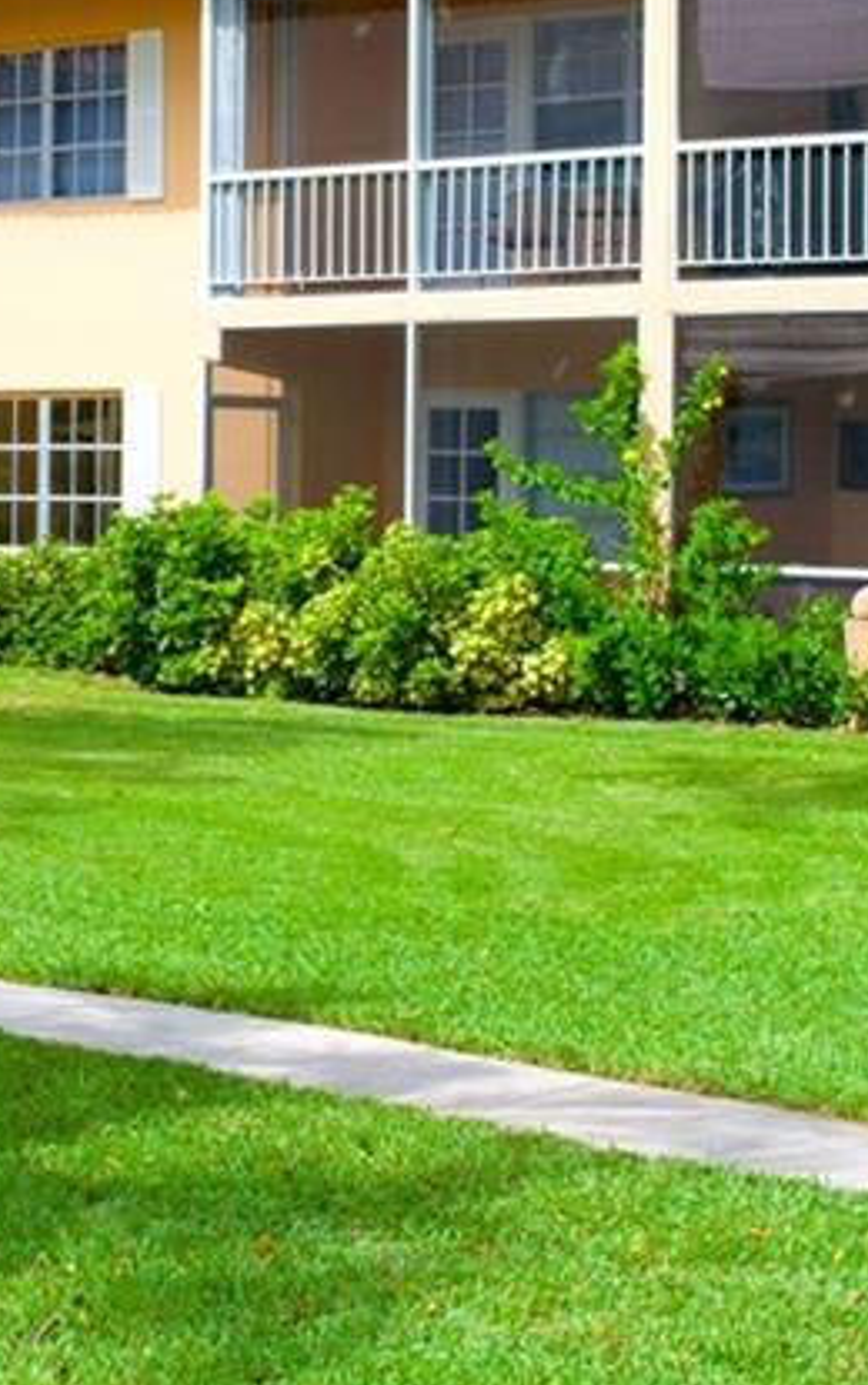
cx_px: 190
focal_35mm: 109
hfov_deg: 12.0
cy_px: 497
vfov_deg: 19.0
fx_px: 4128
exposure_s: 1/1500
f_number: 8
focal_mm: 29
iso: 400
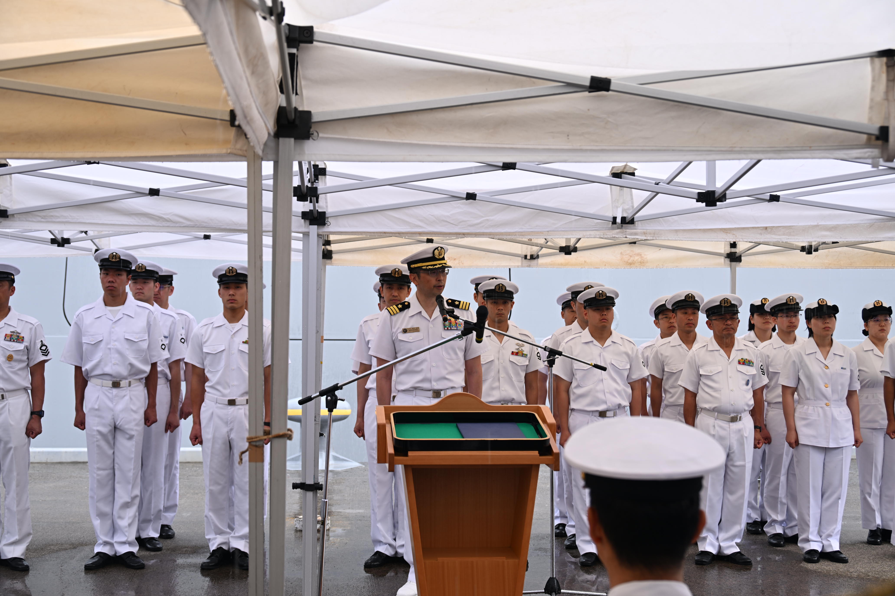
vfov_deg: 27.5
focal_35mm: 49
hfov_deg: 40.3
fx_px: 1218
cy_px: 298
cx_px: 448
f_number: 5.6
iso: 100
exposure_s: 1/50
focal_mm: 49
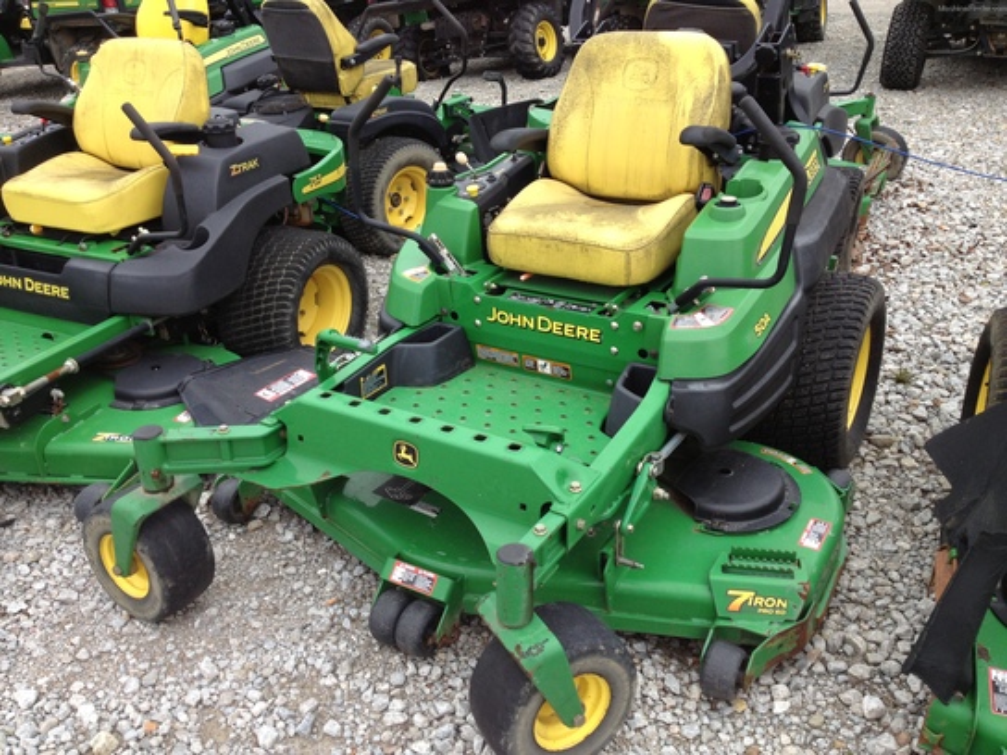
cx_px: 504
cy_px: 378
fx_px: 1018
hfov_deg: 52.6
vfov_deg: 40.7
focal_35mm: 35
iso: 50
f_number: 2.4
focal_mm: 4.28
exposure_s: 1/246
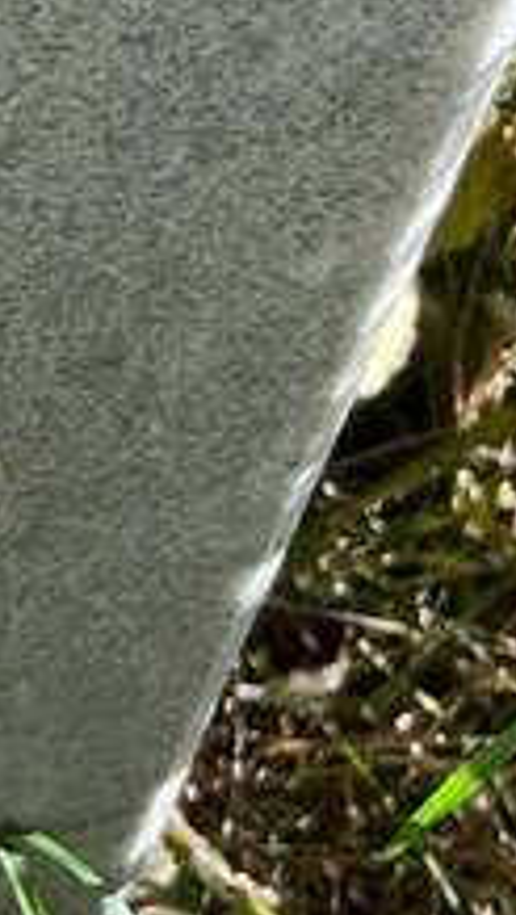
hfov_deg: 9.8
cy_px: -59
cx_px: -852
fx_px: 2524
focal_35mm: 104
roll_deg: +12.7
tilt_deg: -42.9
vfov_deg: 19.8
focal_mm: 5.7
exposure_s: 1/604
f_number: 1.5
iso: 50
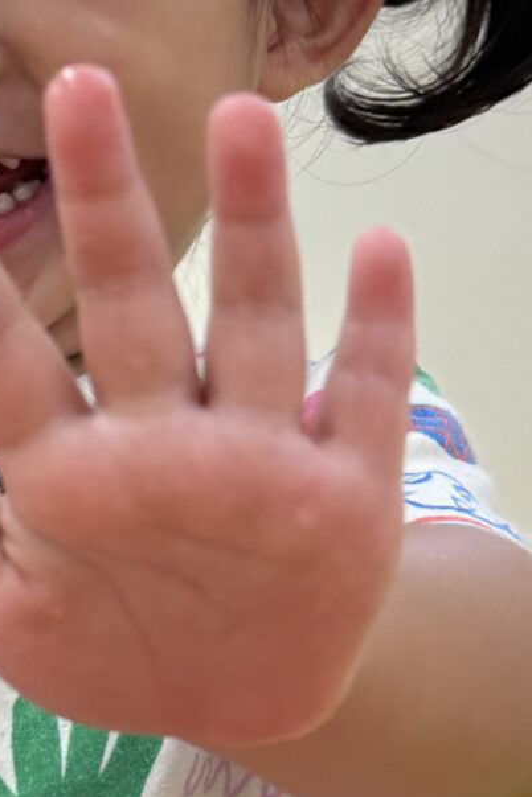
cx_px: -82
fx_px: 2349
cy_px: 571
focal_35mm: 106
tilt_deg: -1.8
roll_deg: -1.1
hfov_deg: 12.6
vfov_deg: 19.2
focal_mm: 6.76
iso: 125
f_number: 1.78
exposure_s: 1/120
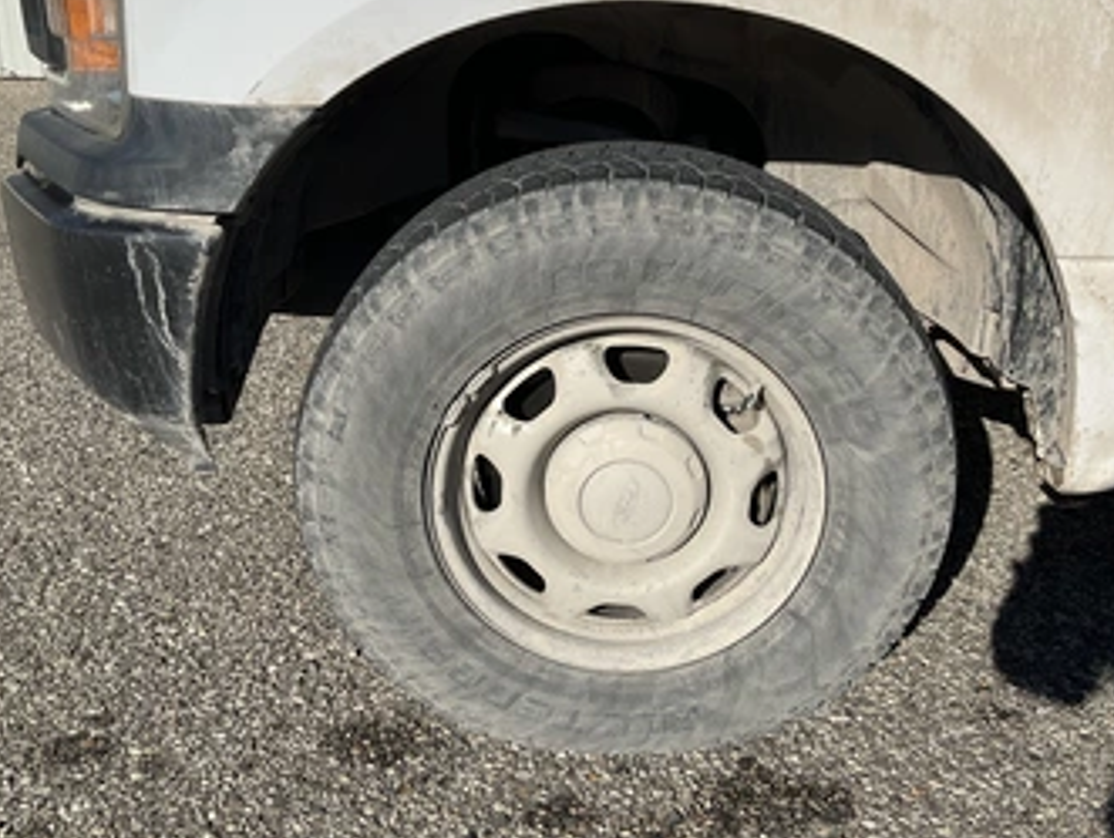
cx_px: 623
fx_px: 1128
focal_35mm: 35
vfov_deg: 40.6
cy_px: 343
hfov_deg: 52.5
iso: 25
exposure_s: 1/4065
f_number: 1.8
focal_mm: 3
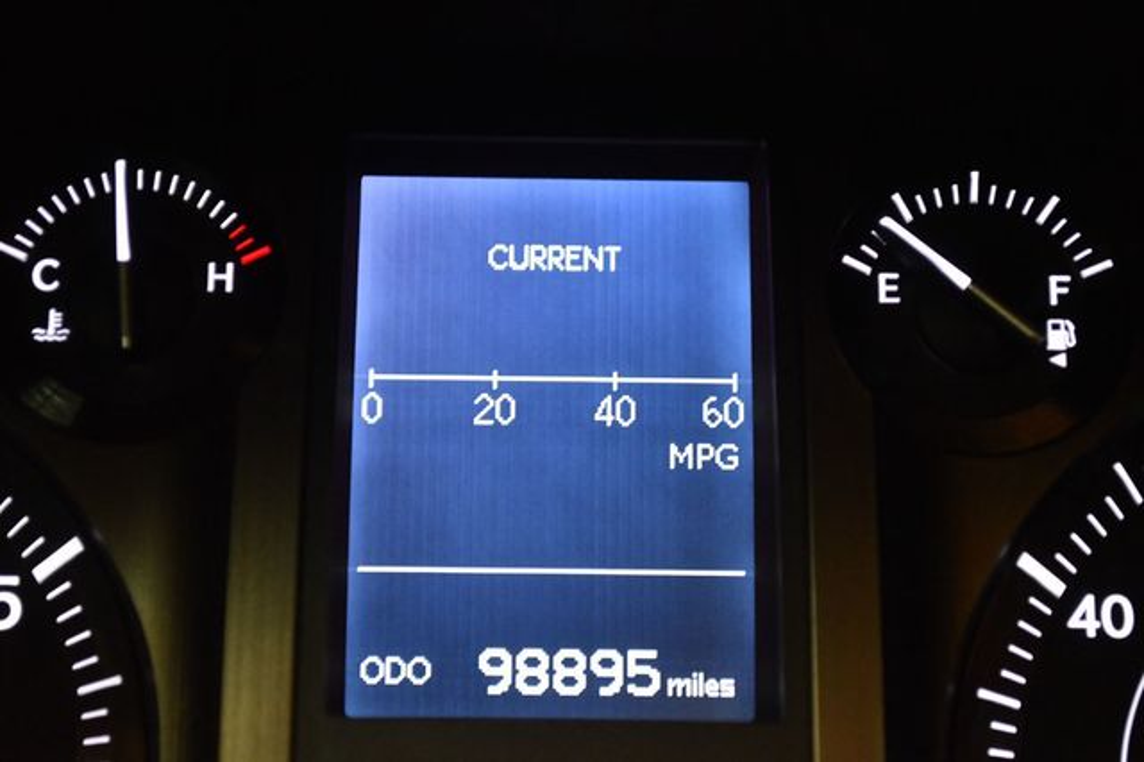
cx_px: 572
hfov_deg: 27.0
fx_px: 2382
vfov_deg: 18.2
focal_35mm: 75
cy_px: 381
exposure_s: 1/60
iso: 4500
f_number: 5.6
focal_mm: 50
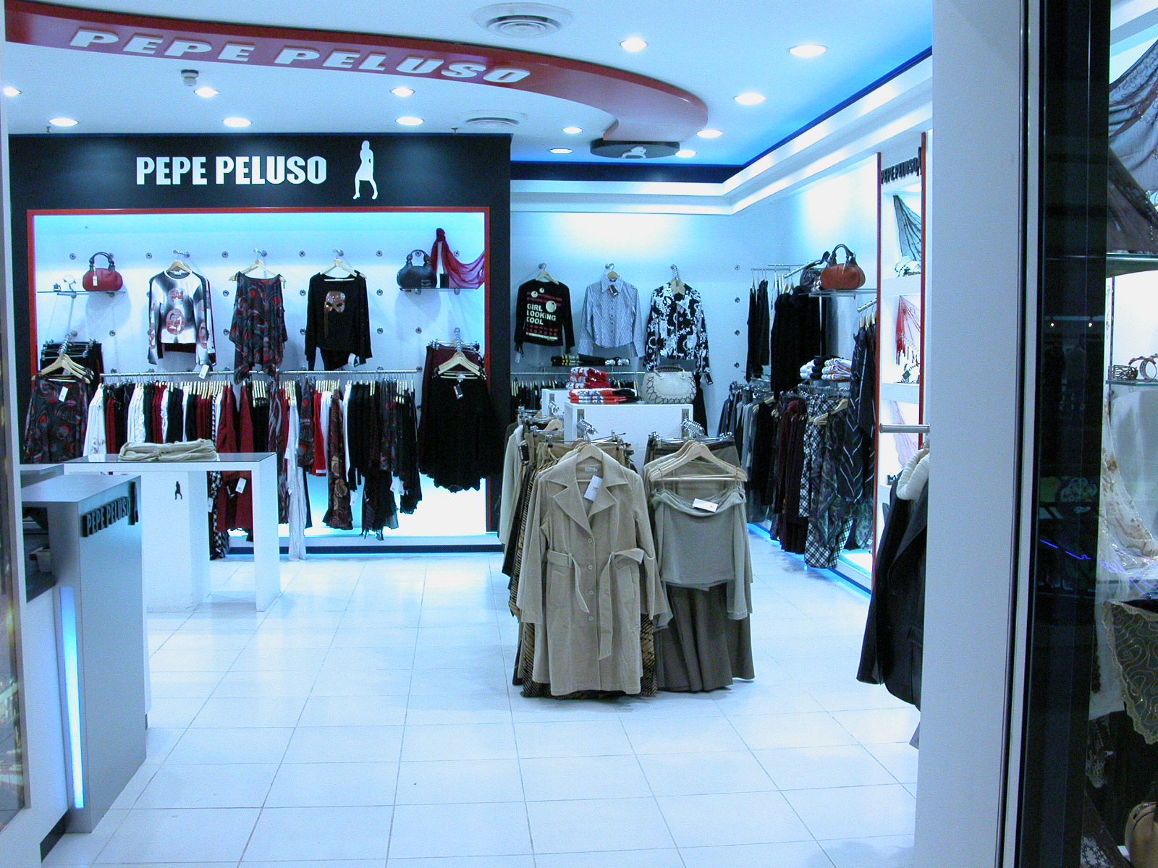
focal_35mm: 34
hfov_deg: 54.0
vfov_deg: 41.8
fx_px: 1137
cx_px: 579
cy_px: 434
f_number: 5.6
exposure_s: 1/60
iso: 400
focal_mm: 8.9
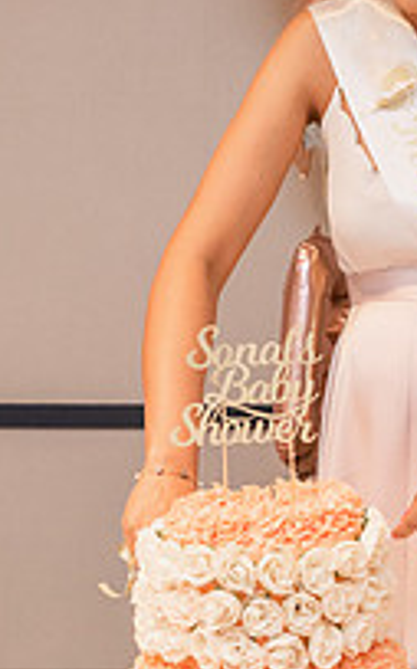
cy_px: 228
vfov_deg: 23.7
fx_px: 1586
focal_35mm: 87
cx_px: 394
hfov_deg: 14.8
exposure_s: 1/160
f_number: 4
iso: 2500
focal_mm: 30
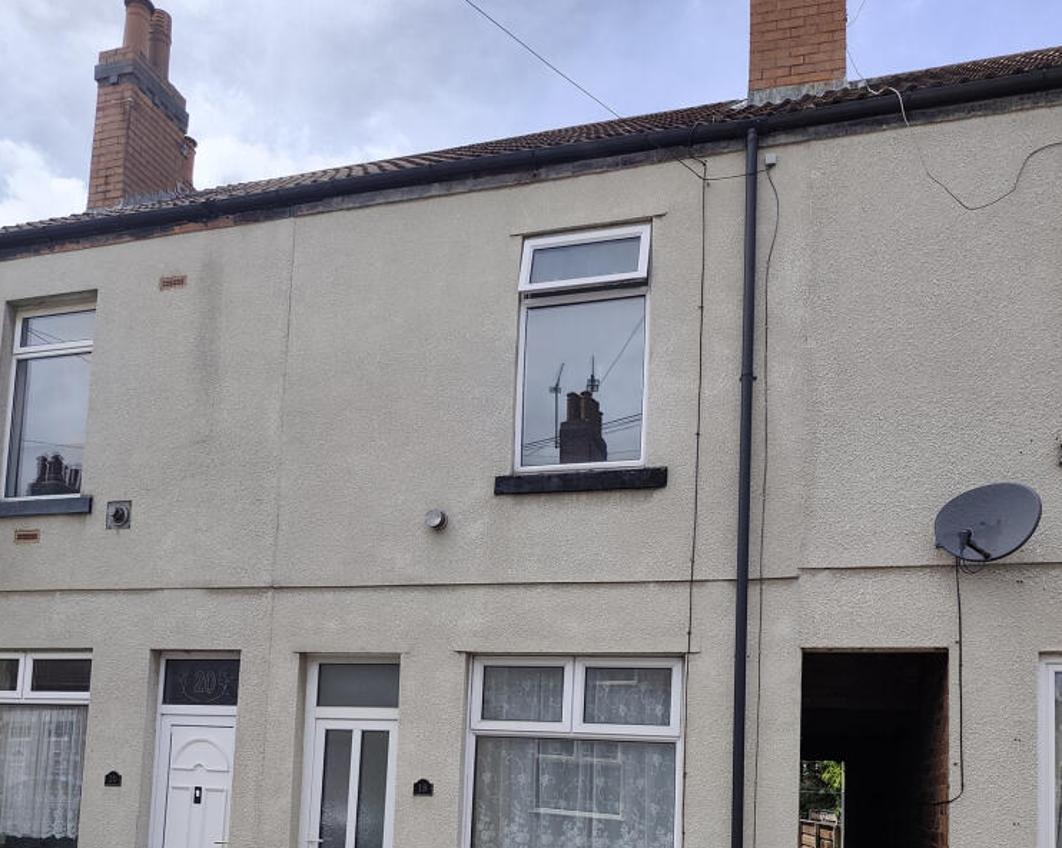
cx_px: 540
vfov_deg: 44.5
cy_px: 695
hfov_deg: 57.2
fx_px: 974
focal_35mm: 31
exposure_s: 1/1400
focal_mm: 6.19
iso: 50
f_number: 1.65
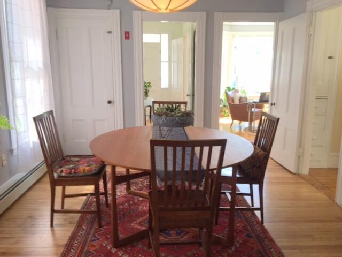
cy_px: 128
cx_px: 171
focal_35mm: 29
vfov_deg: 48.2
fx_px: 287
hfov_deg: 61.7
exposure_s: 1/60
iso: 32
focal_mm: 4.15
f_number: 2.2
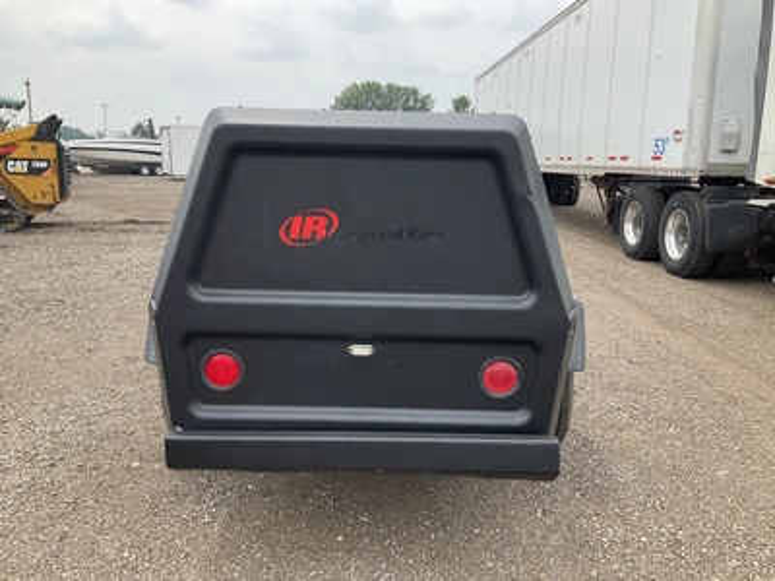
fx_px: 649
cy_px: 290
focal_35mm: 29
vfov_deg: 48.2
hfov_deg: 61.7
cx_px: 388
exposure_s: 1/770
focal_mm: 3
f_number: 1.8
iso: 25
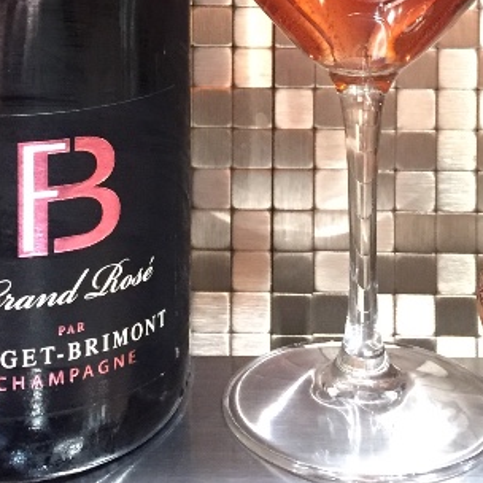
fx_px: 1279
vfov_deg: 19.4
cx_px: 200
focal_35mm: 81
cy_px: -178
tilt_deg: +0.4
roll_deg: +0.1
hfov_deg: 21.4
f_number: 2.2
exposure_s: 1/15
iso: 250
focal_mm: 4.15
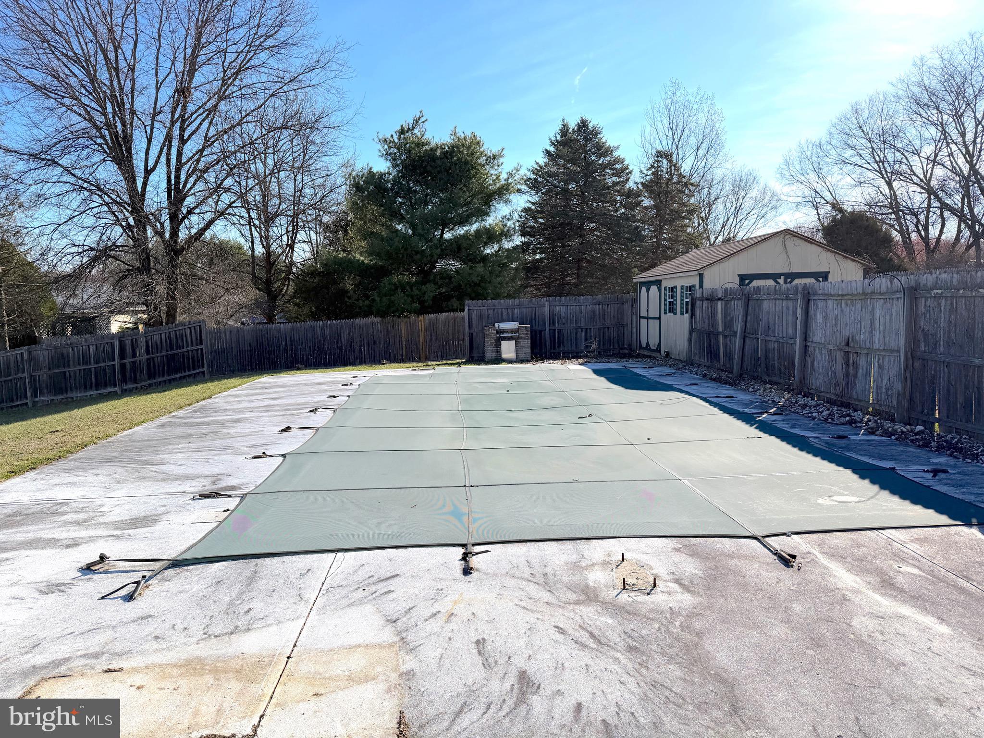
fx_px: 682
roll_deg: +1.3
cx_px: 492
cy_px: 369
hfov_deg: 71.6
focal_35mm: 24
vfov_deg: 56.8
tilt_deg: -5.6
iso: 80
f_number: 1.78
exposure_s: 1/5319
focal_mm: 6.76
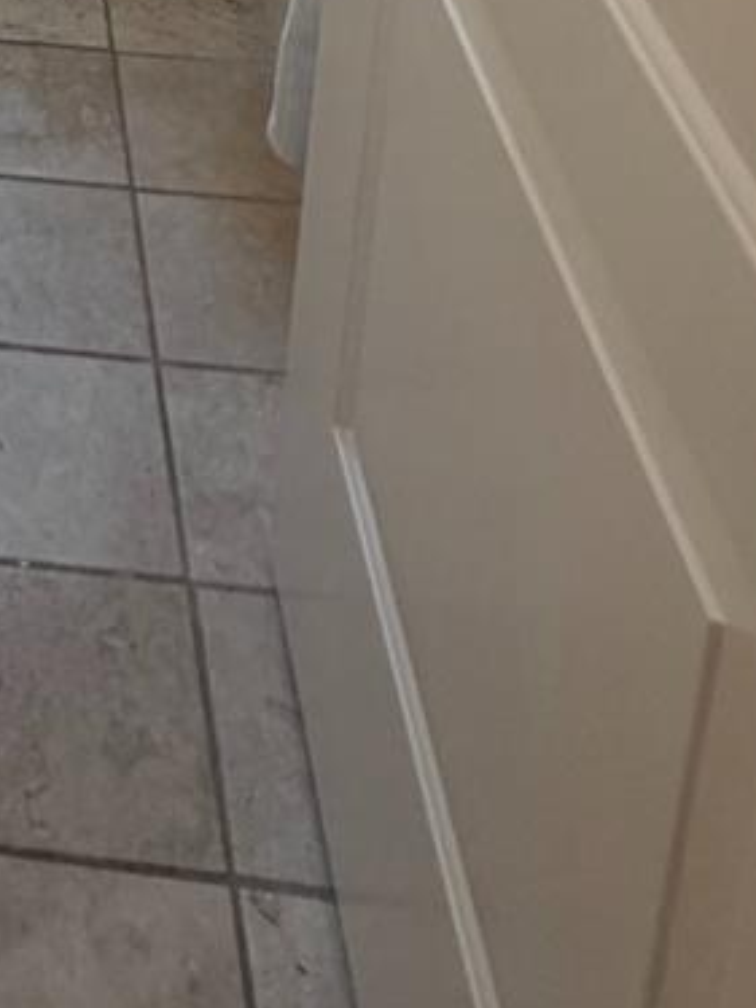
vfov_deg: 22.1
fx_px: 1632
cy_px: -778
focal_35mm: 56
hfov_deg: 23.1
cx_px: -230
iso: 160
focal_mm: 2.22
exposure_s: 1/120
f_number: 2.2
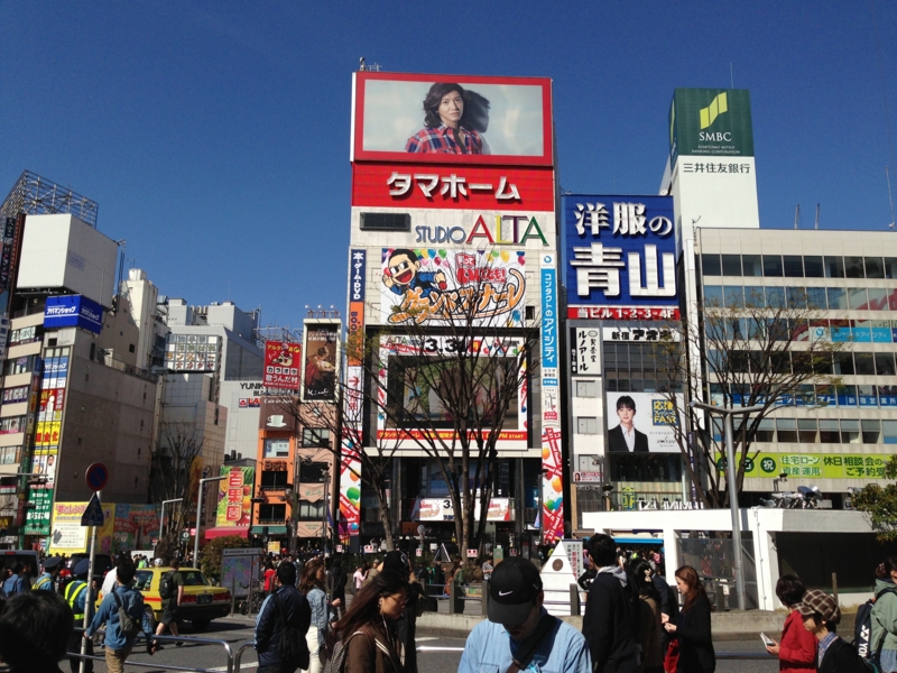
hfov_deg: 55.4
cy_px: 336
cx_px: 448
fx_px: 855
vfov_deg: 42.9
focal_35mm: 33
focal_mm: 4.13
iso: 50
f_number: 2.4
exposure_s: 1/2710
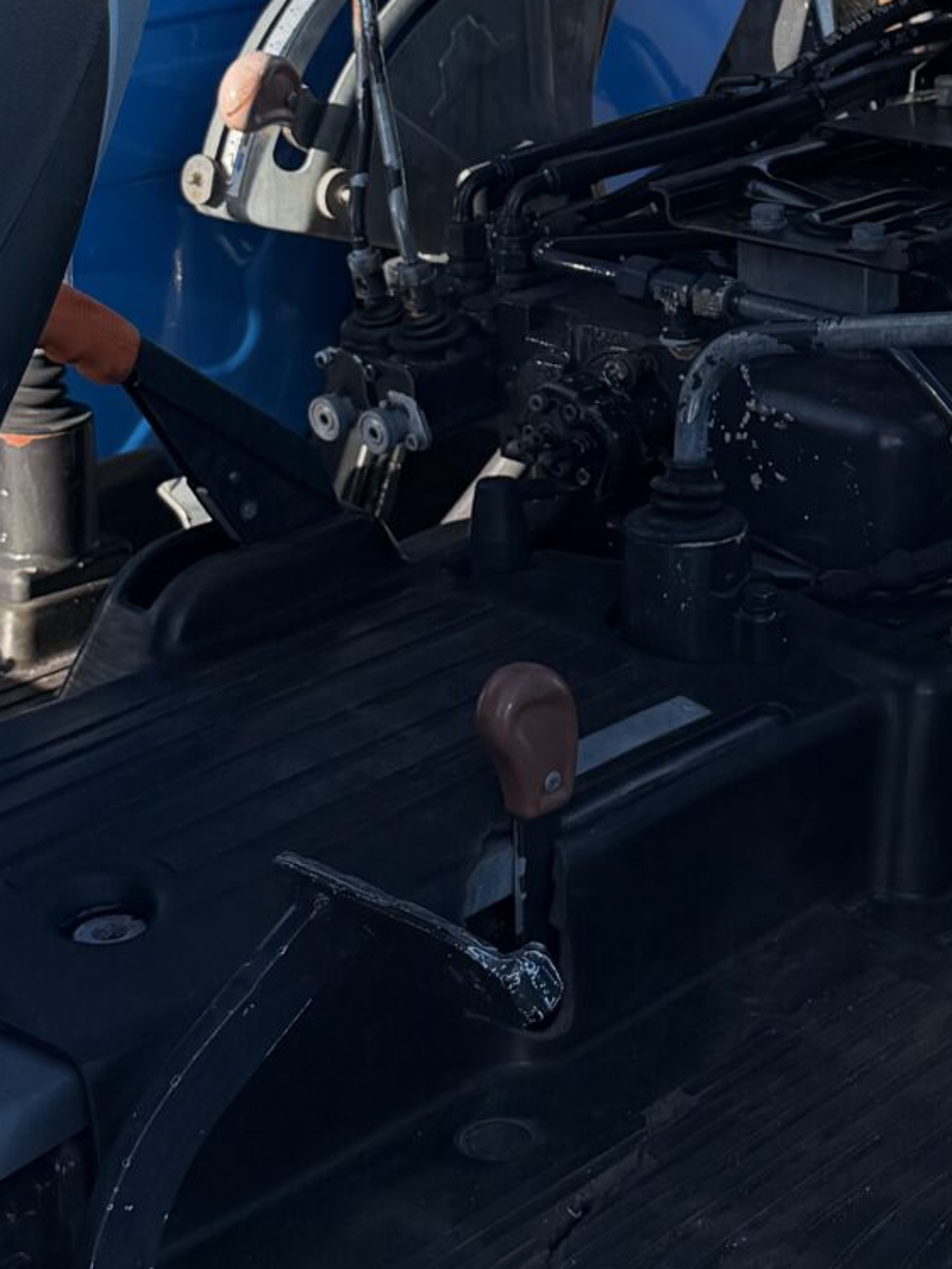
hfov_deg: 17.9
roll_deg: -2.0
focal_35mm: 82
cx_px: 750
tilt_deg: -16.5
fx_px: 3006
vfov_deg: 23.2
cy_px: 114
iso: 80
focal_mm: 6.76
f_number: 1.78
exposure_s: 1/2525
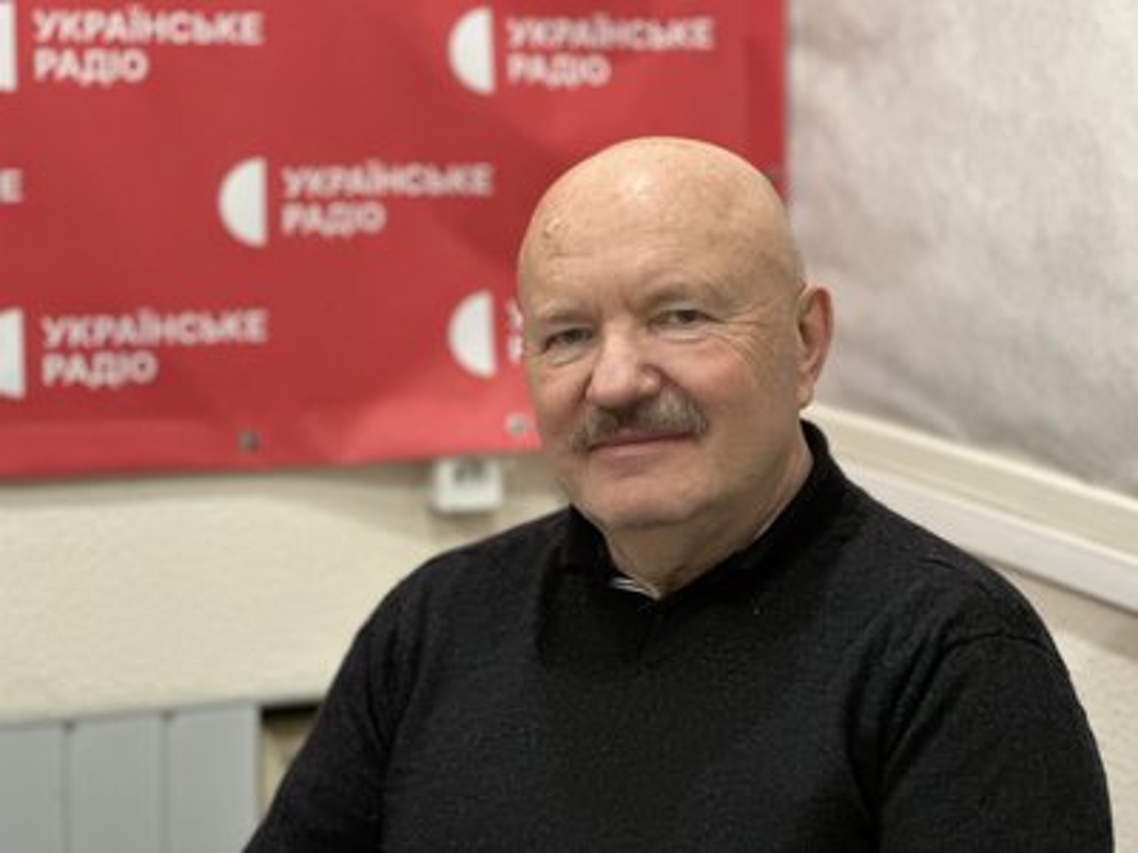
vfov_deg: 19.1
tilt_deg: -7.6
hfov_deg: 25.3
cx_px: 569
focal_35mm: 77
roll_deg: -0.7
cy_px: 426
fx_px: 2531
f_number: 2.8
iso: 320
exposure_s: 1/33
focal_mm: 9
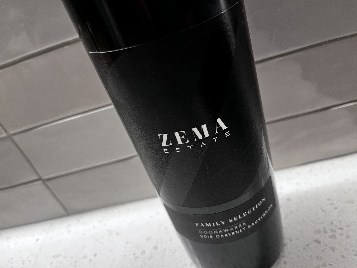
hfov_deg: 67.3
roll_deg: +20.3
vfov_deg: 53.1
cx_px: 178
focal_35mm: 26
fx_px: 268
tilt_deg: -33.2
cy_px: 134
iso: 320
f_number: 1.6
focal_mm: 5.1
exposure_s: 1/60
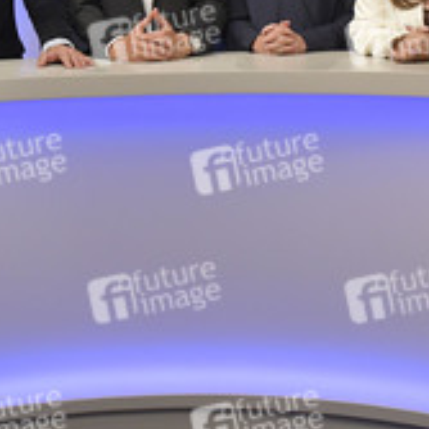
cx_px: 189
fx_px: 996
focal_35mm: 71
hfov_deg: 24.3
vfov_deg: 24.0
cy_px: 100
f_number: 6.3
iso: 2500
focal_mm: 31
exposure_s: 1/200
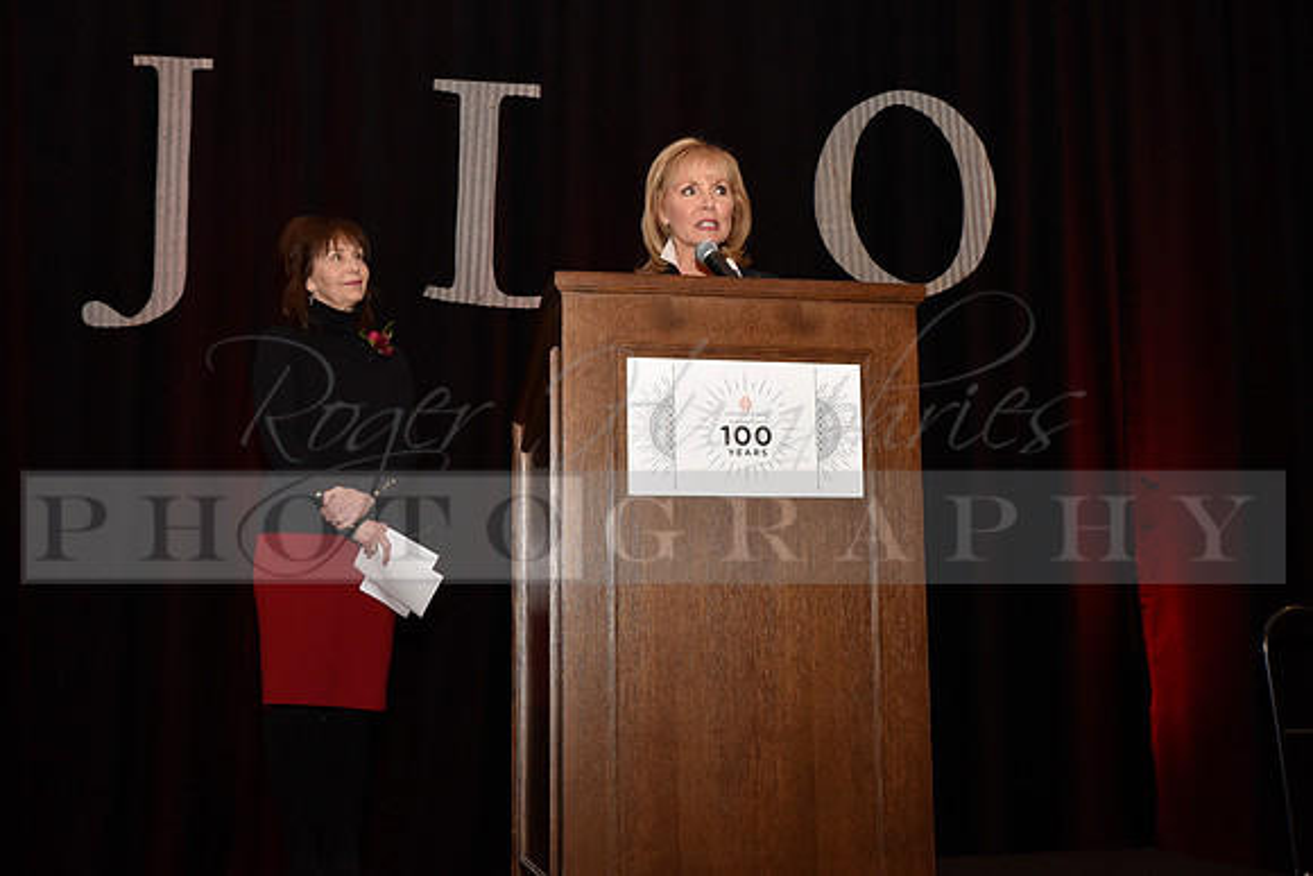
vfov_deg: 28.1
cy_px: 438
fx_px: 1751
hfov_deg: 41.1
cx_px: 656
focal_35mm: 48
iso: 1600
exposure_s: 1/60
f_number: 8
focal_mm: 48
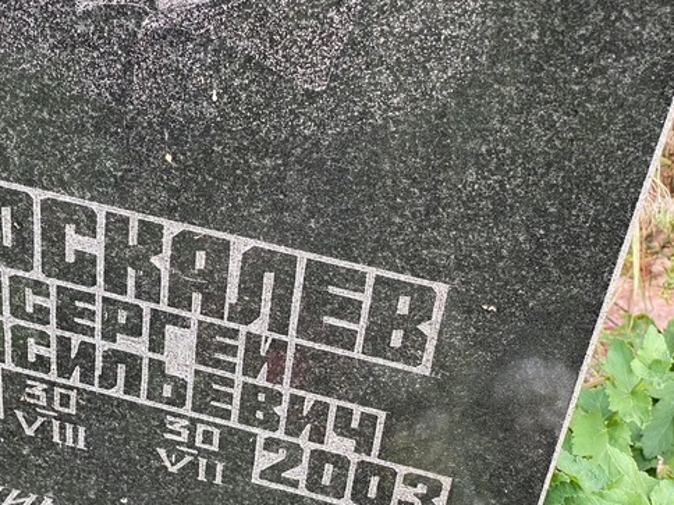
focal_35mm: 86
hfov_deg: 22.5
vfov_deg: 17.2
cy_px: 287
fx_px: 1674
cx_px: 167
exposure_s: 1/121
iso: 40
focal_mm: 6
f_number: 2
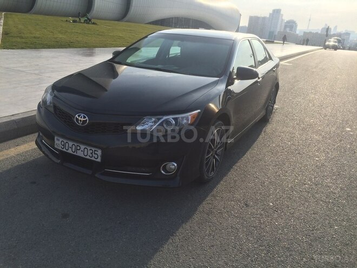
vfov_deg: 48.2
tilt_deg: -19.4
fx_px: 299
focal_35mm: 29
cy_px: 134
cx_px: 178
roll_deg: -6.2
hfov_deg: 61.7
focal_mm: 4.15
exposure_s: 1/1580
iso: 32
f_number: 2.2
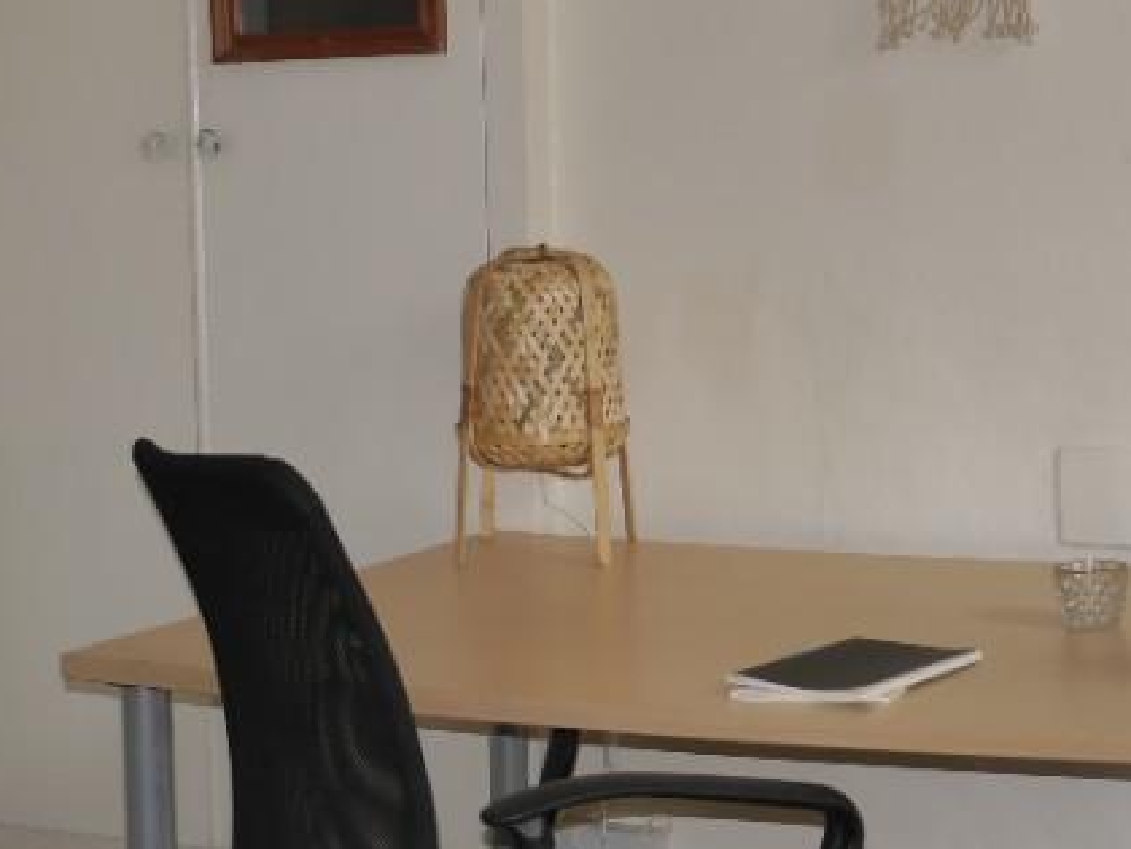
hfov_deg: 24.9
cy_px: 252
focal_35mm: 78
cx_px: 759
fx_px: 2548
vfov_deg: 18.8
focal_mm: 16
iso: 160
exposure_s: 1/60
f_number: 3.6
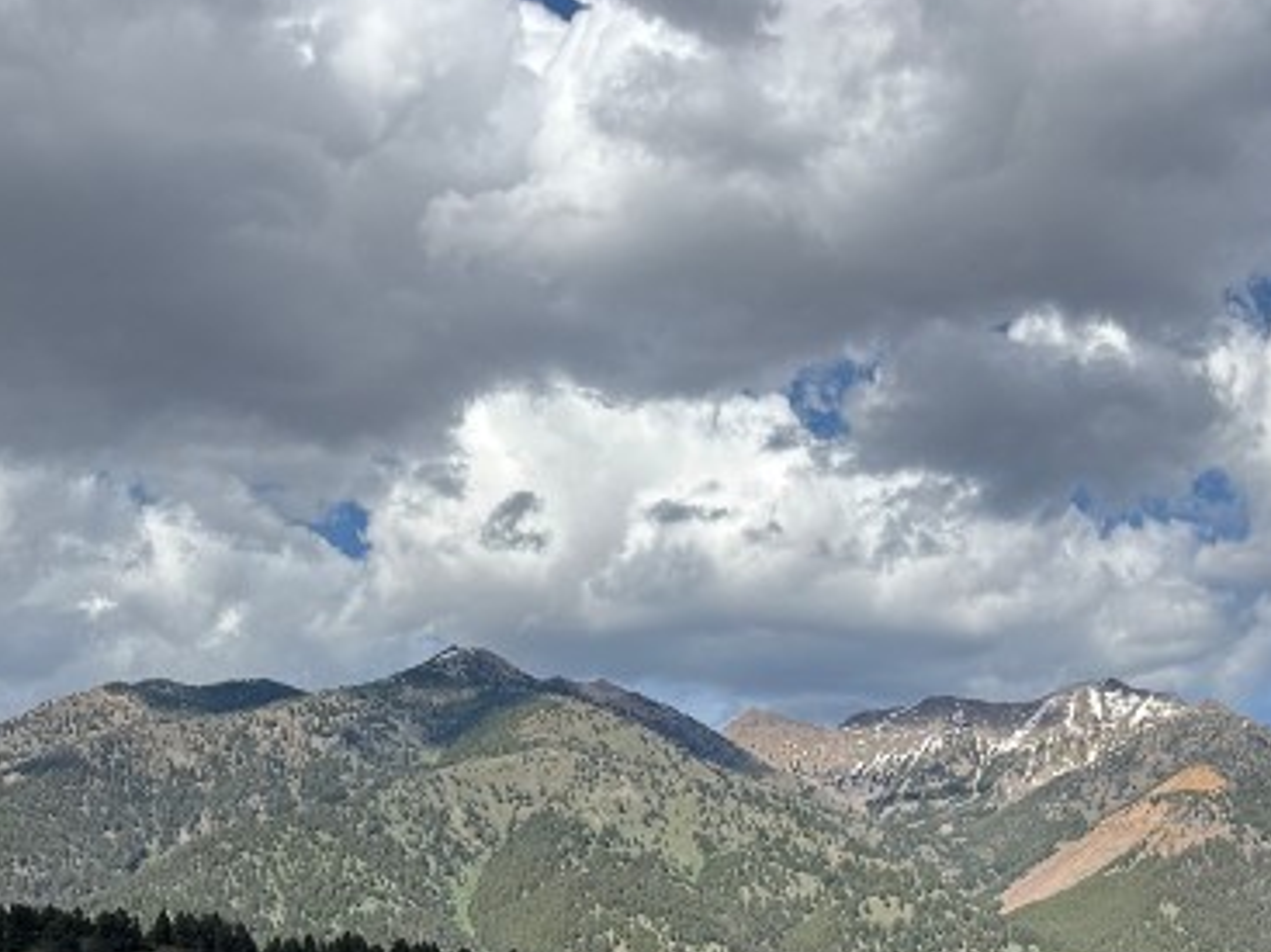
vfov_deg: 20.4
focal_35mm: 67
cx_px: 977
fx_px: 2459
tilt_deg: -0.8
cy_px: 1163
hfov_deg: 28.5
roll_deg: +0.2
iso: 80
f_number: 1.78
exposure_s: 1/5348
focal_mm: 6.76
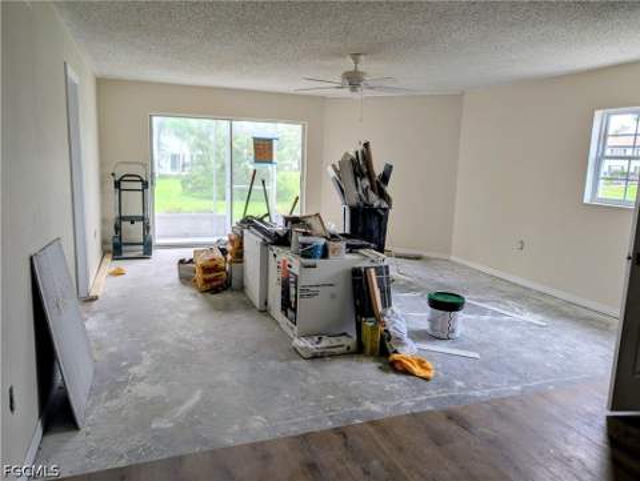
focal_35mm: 24
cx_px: 320
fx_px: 444
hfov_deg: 71.5
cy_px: 240
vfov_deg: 56.9
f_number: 1.68
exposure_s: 1/66.6
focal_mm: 6.9
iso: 19
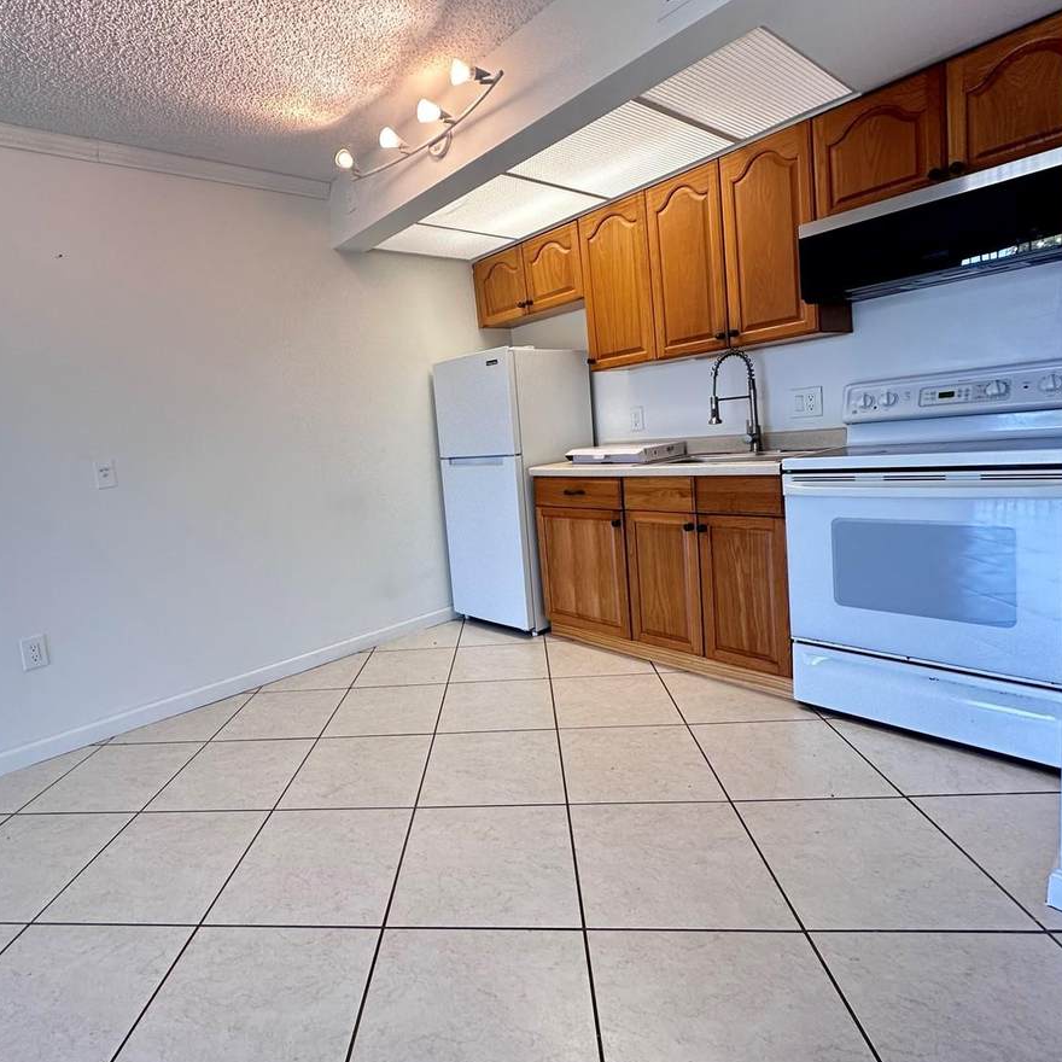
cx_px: 437
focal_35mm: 18
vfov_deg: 80.6
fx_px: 625
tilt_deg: -6.5
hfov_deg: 80.0
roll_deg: +5.1
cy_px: 501
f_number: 2.2
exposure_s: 1/60
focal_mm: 2.22
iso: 200
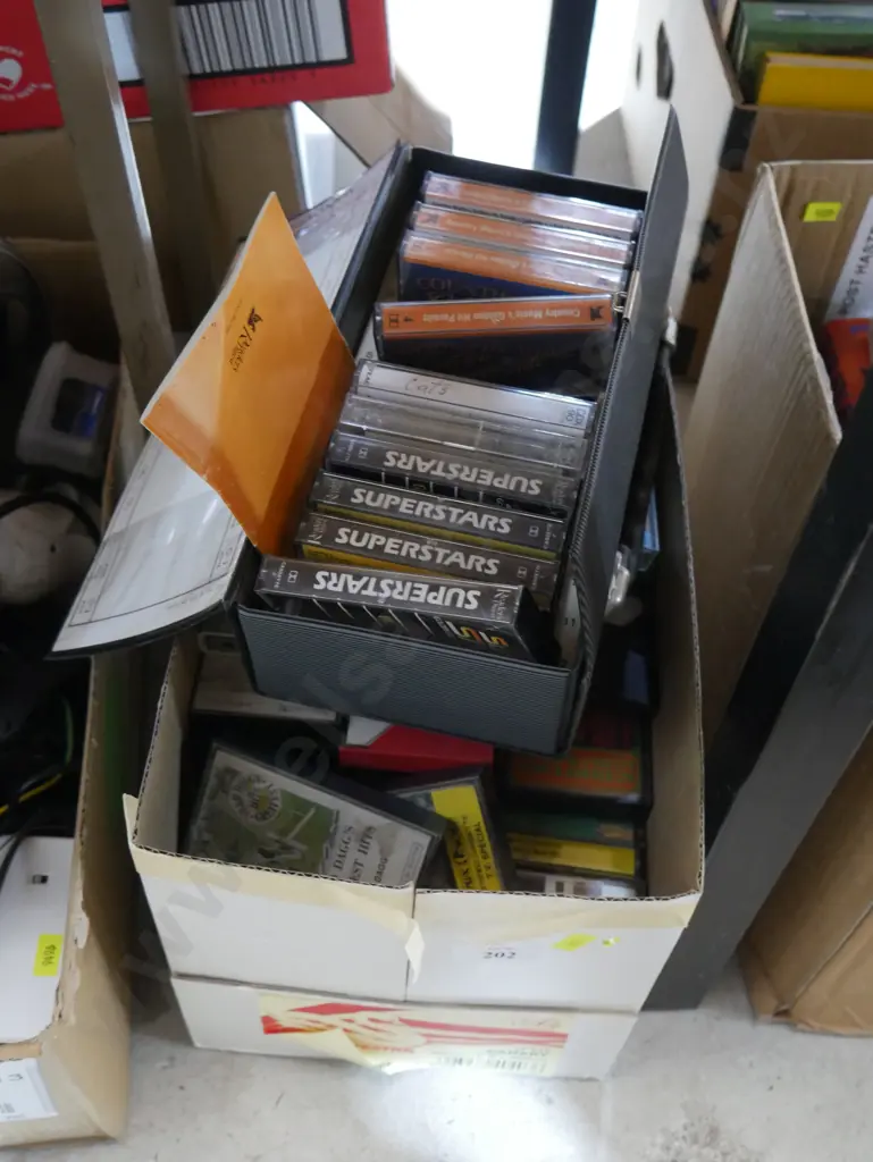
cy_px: 581
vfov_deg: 49.0
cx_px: 436
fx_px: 1277
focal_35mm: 38
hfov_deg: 37.8
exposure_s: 1/30
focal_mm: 19
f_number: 4.1
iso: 3200
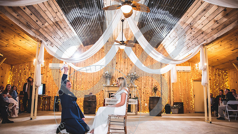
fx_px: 164
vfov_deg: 44.4
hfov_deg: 71.9
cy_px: 73
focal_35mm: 26
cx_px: 119
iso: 500
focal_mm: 24
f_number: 2.8
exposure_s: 1/125
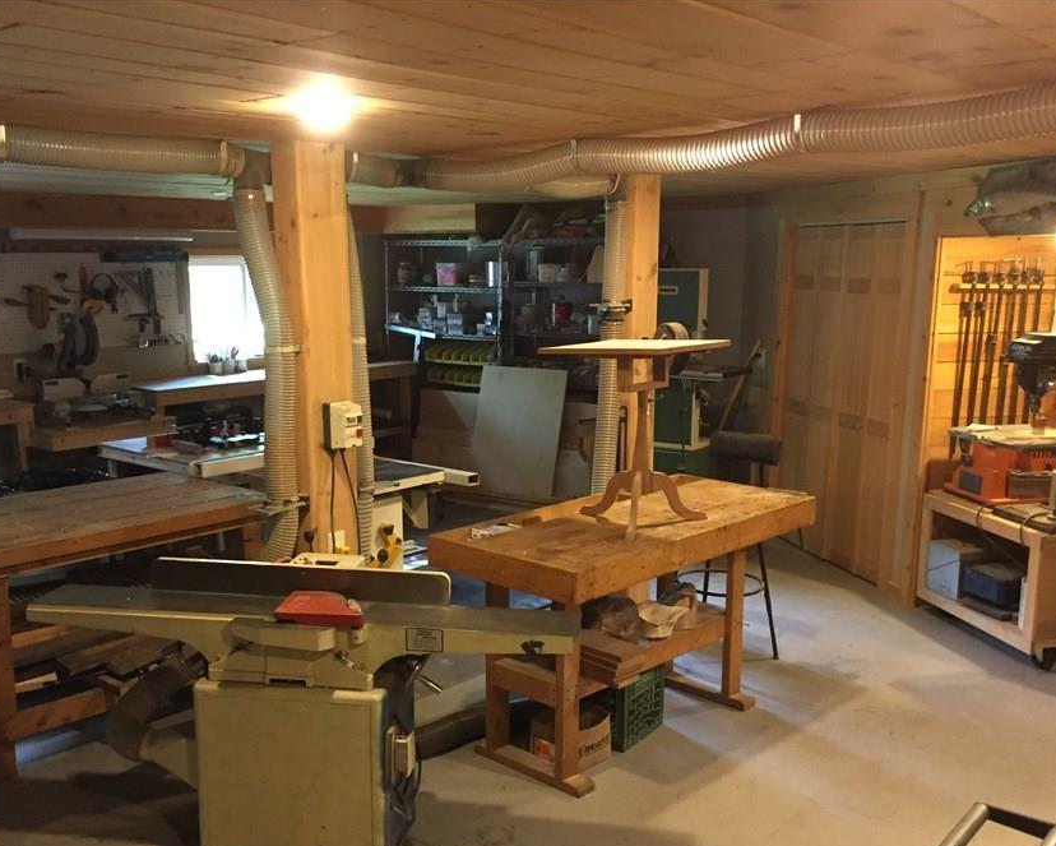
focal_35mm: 35
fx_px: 1094
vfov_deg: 42.1
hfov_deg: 51.4
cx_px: 473
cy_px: 487
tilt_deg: -12.0
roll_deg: +1.4
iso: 250
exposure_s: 1/15
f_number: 2.2
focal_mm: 4.15
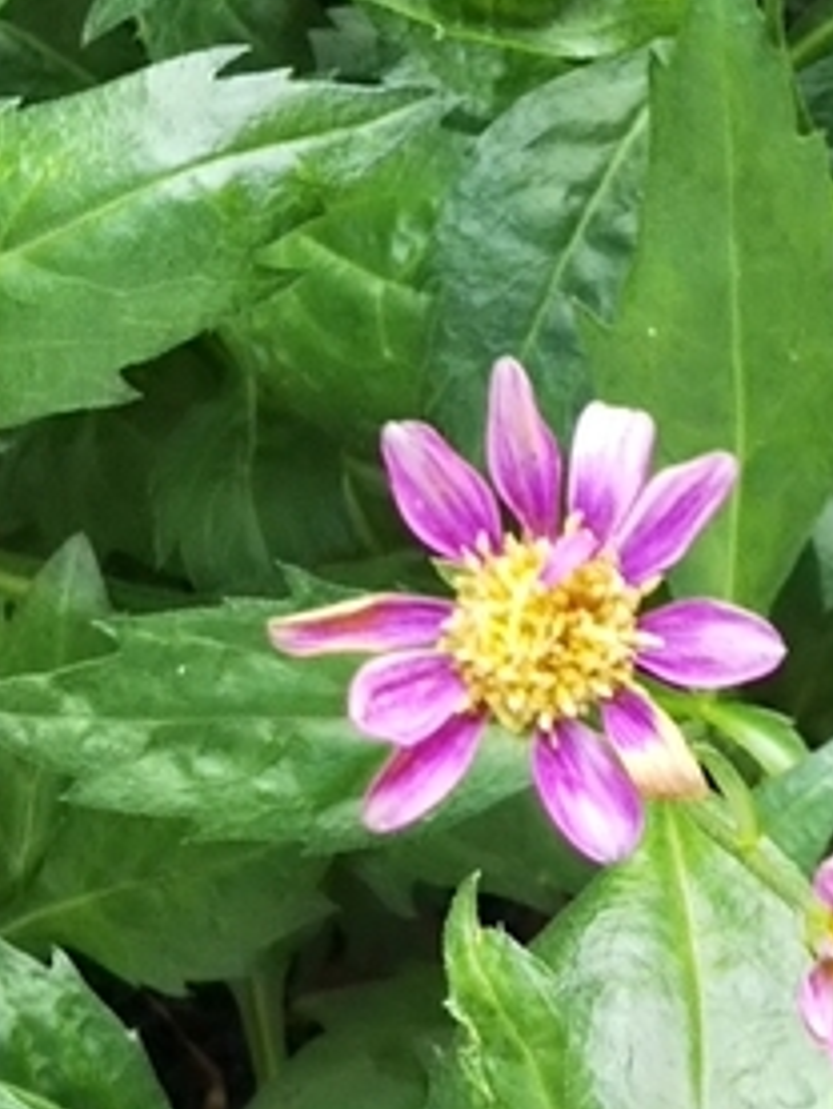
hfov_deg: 11.4
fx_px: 4168
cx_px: 445
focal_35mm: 130
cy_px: 905
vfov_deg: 15.1
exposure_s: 1/60
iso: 40
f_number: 2.2
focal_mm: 4
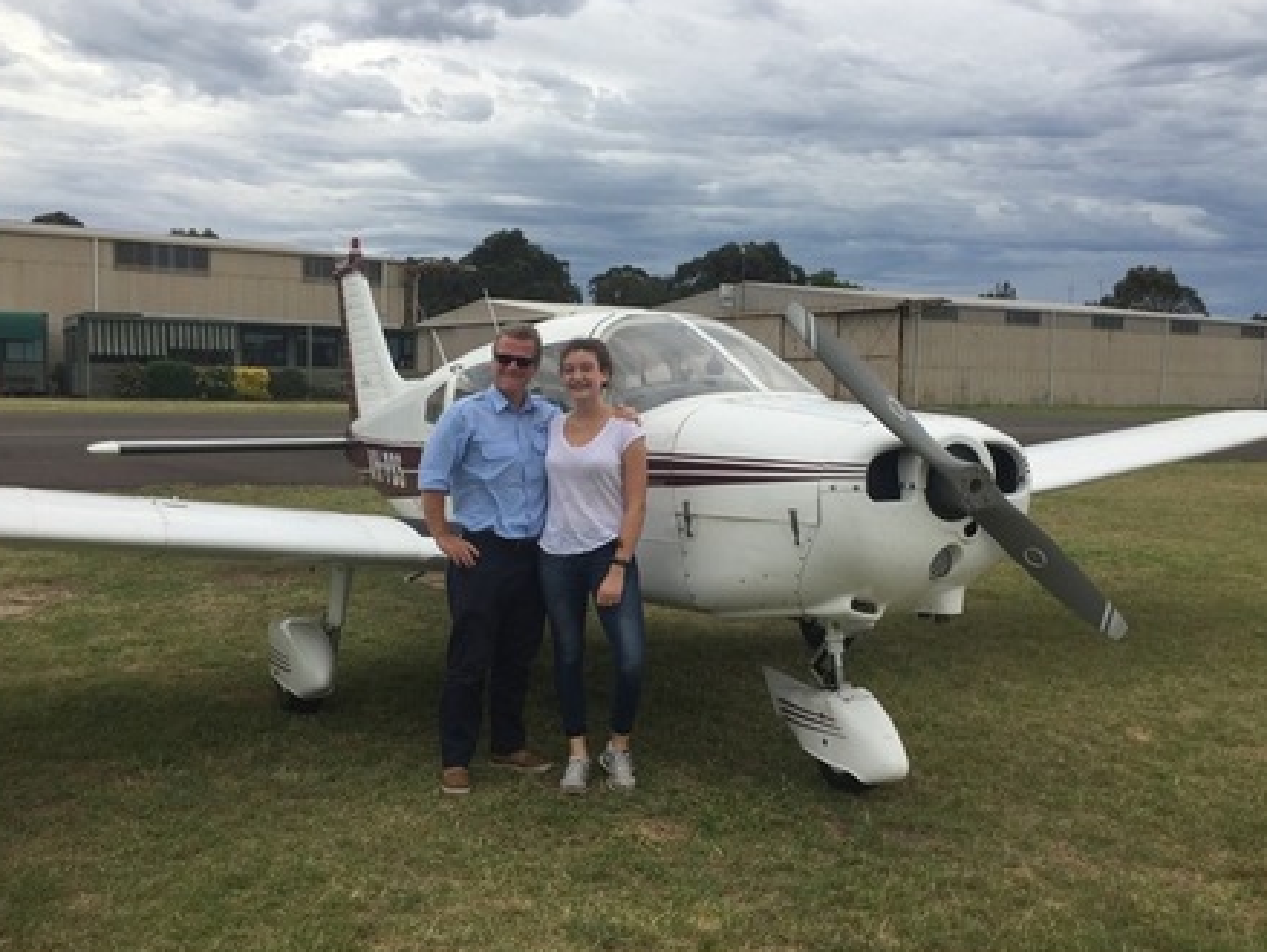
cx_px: 635
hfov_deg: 55.3
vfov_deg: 43.0
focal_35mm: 33
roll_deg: -2.0
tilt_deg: -4.9
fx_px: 1209
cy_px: 469
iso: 32
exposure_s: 1/1319
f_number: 2.2
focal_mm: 4.15
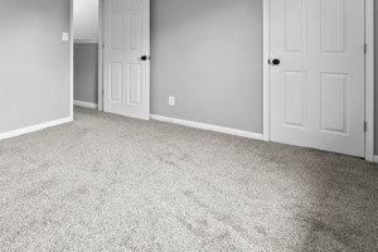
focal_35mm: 30
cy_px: 50
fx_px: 315
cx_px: 47
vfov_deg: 41.7
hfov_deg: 54.9
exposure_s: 1/1.25
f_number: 11
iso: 400
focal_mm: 10
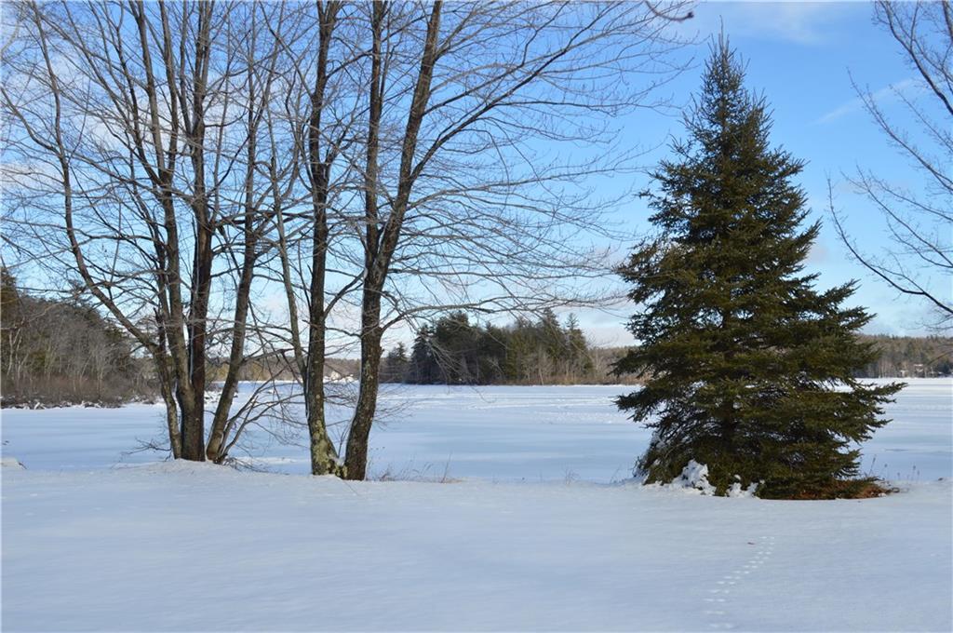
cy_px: 316
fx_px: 1031
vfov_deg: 34.1
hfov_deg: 49.6
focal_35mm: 39
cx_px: 476
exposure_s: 1/250
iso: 100
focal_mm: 26
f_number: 8
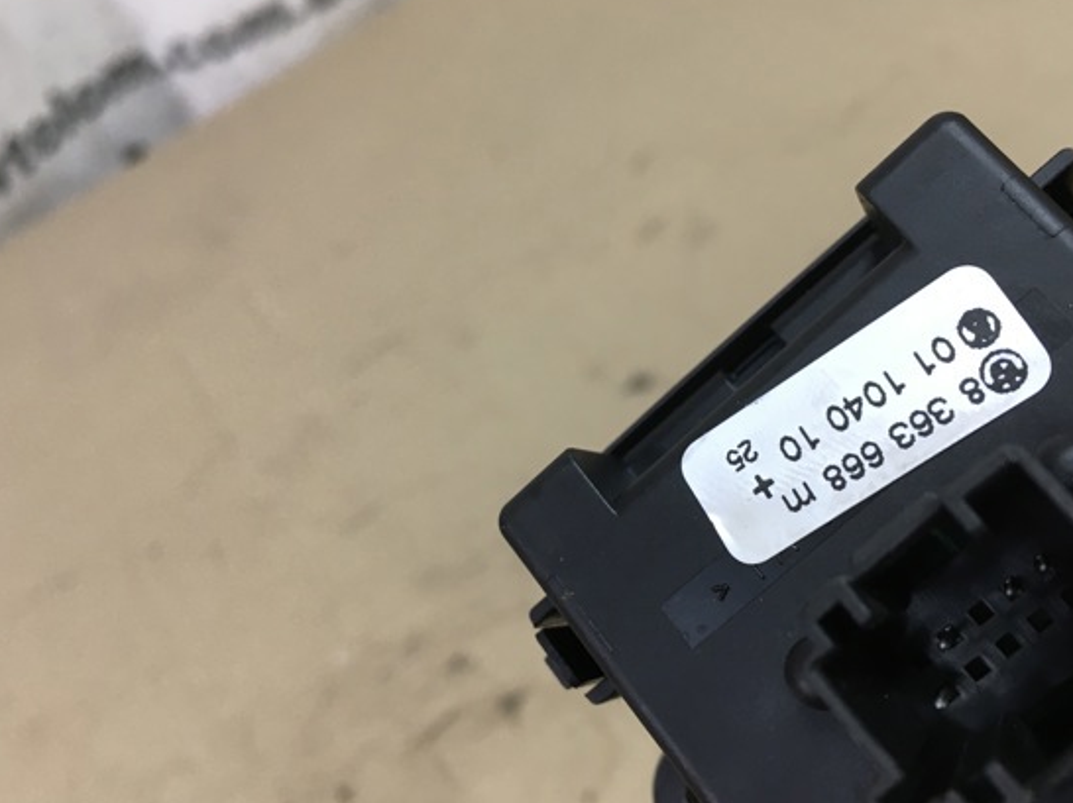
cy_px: 441
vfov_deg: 41.7
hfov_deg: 53.8
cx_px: 607
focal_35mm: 34
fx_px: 1053
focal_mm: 4.15
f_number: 2.2
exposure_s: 1/33
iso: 40
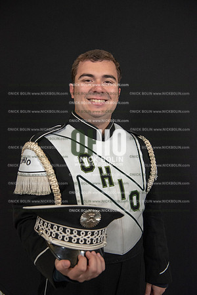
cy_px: 148
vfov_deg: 50.7
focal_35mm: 38
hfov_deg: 35.1
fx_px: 312
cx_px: 98
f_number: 5.6
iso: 2000
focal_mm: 38
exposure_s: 1/640
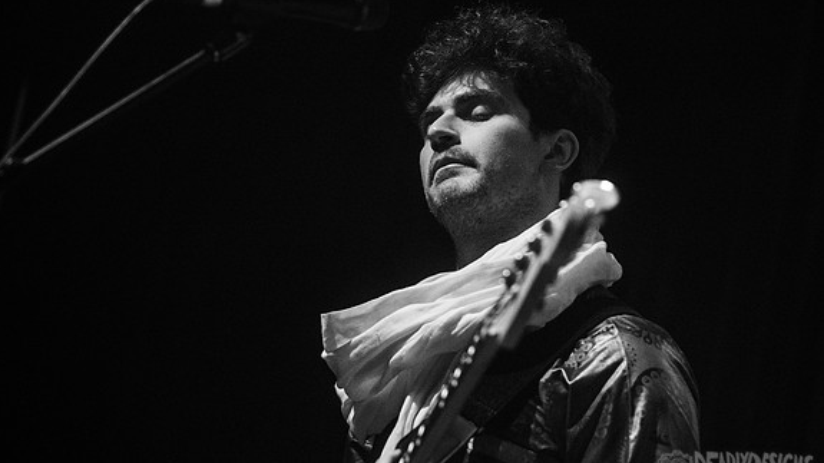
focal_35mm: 173
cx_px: 410
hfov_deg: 12.4
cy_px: 165
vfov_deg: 7.0
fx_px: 3779
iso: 2500
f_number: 3.2
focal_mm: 135
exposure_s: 1/125
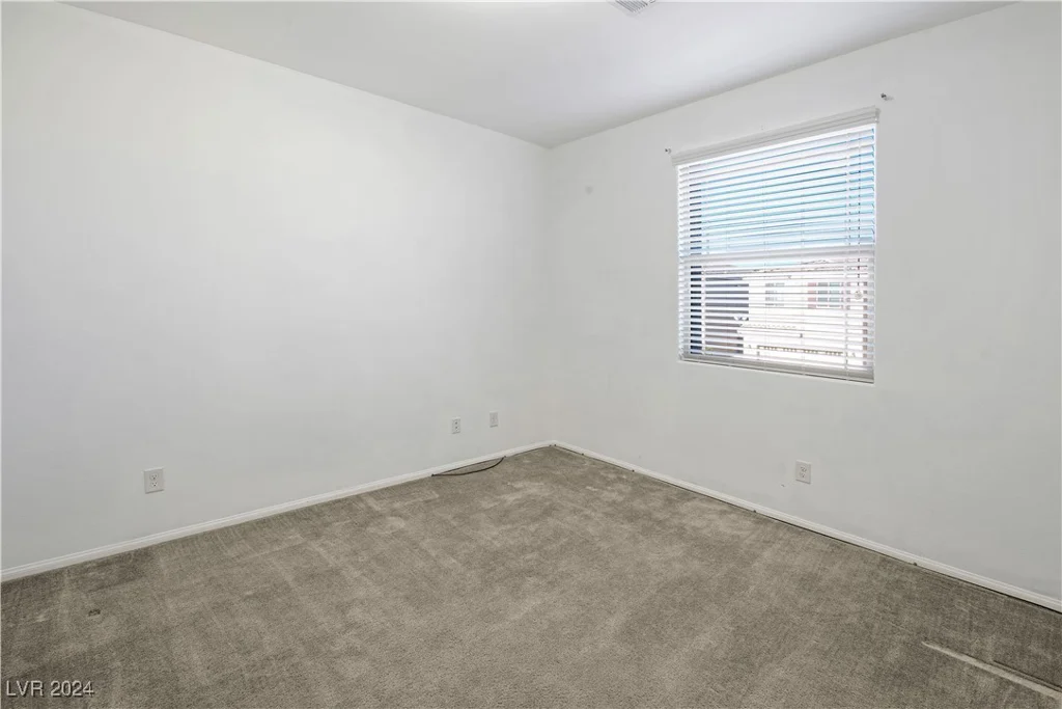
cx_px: 531
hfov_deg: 100.4
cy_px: 354
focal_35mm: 15
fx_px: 443
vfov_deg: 77.3
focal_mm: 15
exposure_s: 1/5
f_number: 10
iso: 160
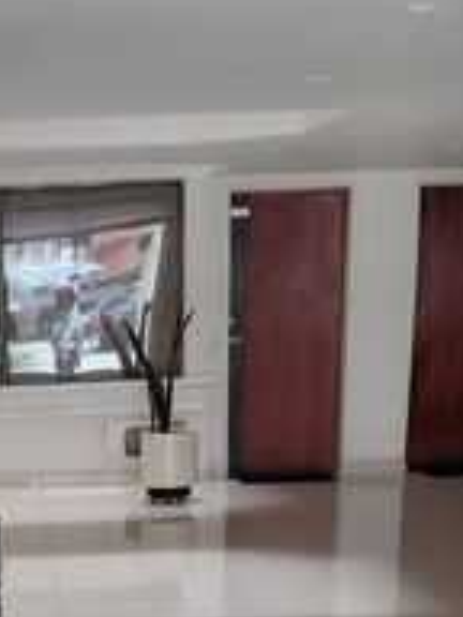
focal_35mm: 87
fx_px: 1552
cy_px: 821
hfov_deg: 16.6
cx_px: 3
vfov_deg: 20.4
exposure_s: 1/120
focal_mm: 4.69
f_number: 1.8
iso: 160
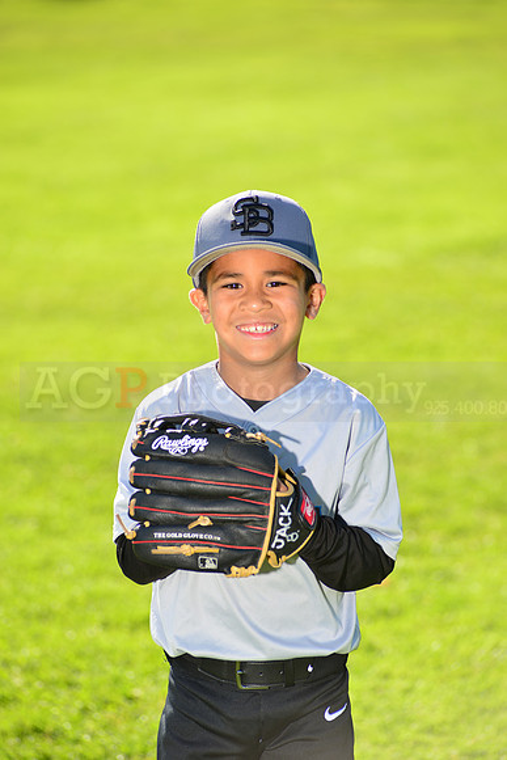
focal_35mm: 160
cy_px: 380
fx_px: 3378
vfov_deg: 12.8
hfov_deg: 8.6
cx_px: 254
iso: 100
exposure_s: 1/250
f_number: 5
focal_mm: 160
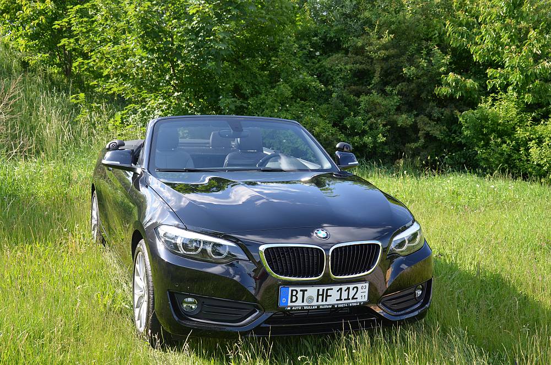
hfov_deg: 41.2
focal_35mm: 48
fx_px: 733
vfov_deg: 27.9
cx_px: 276
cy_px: 182
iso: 200
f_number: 7.1
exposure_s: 1/200
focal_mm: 32
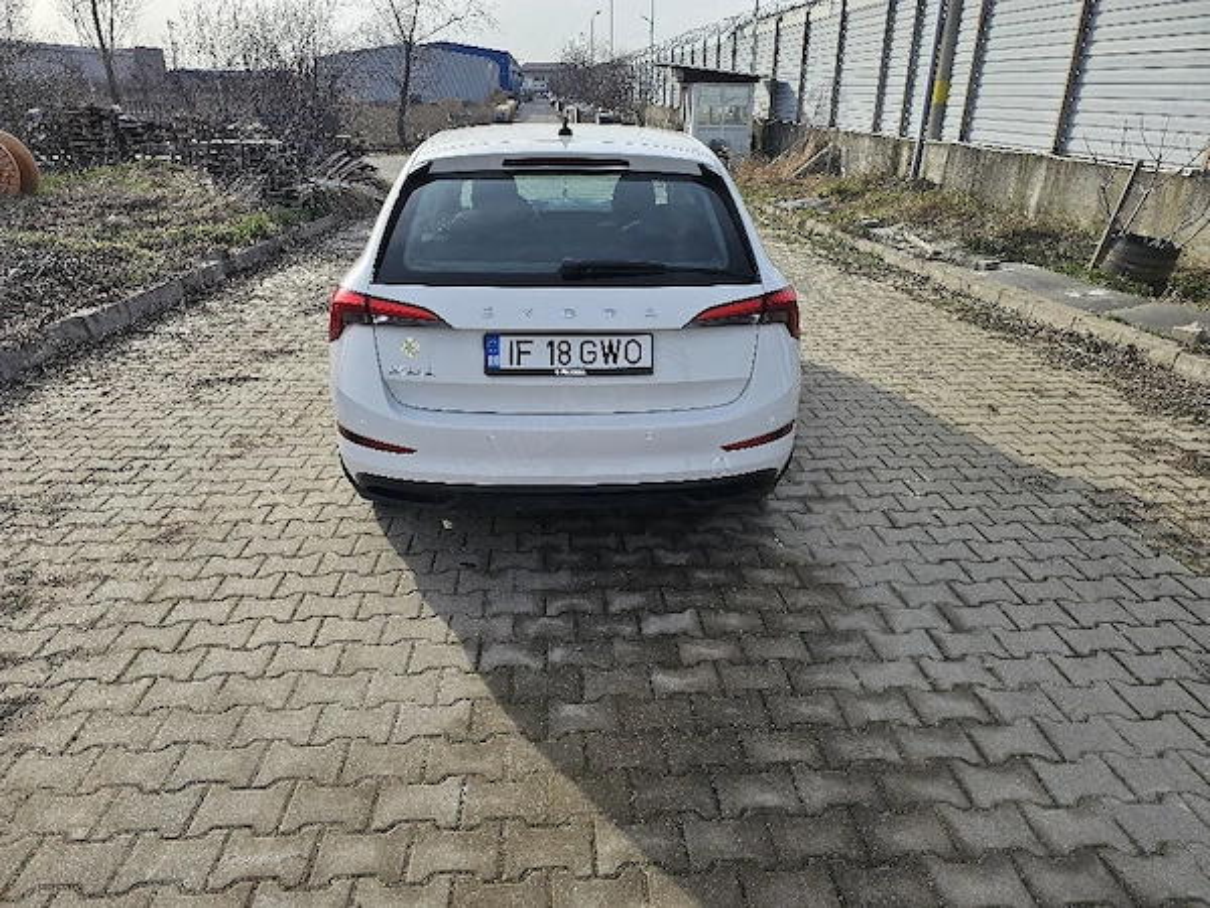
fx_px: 804
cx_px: 605
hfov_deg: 73.9
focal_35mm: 23
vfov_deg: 58.9
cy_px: 454
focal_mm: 6.3
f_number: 1.7
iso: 10
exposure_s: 1/476
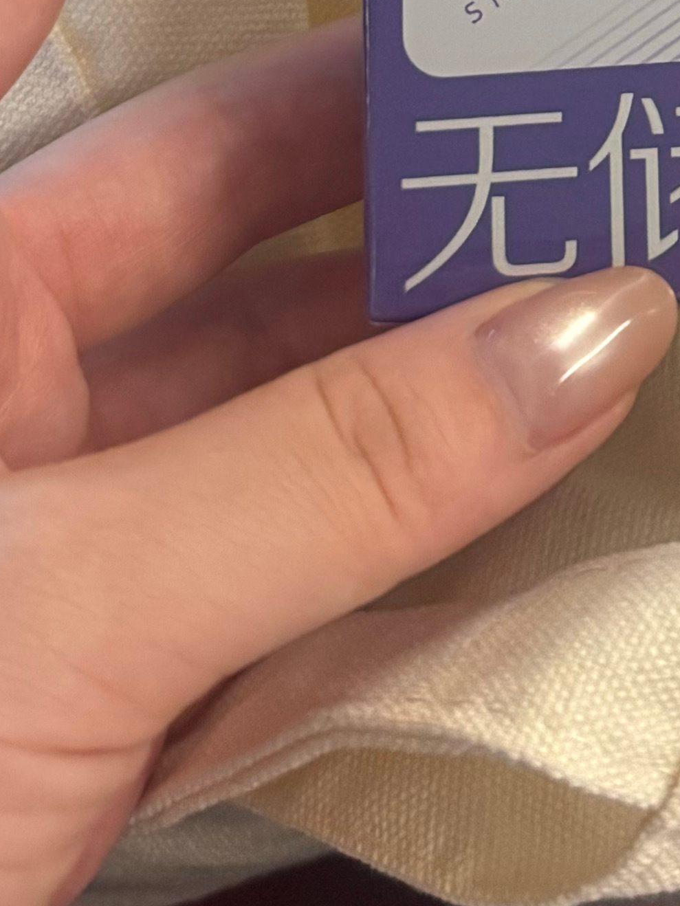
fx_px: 2723
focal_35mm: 104
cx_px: 972
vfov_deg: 16.2
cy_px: -672
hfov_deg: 13.5
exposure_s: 1/60
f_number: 1.78
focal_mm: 6.76
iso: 400
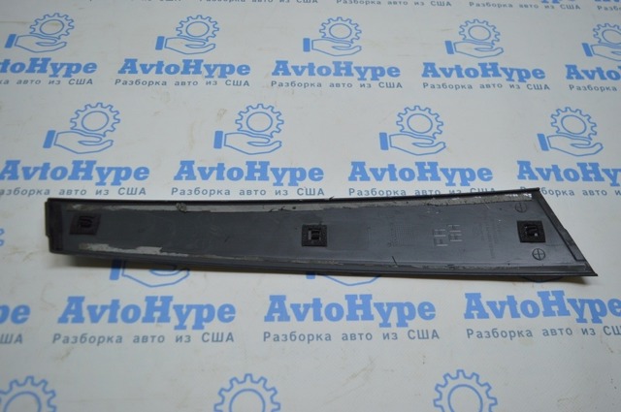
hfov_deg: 62.0
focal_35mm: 30
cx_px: 310
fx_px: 517
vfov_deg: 43.5
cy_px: 206
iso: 400
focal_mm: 20
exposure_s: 1/160
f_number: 3.8
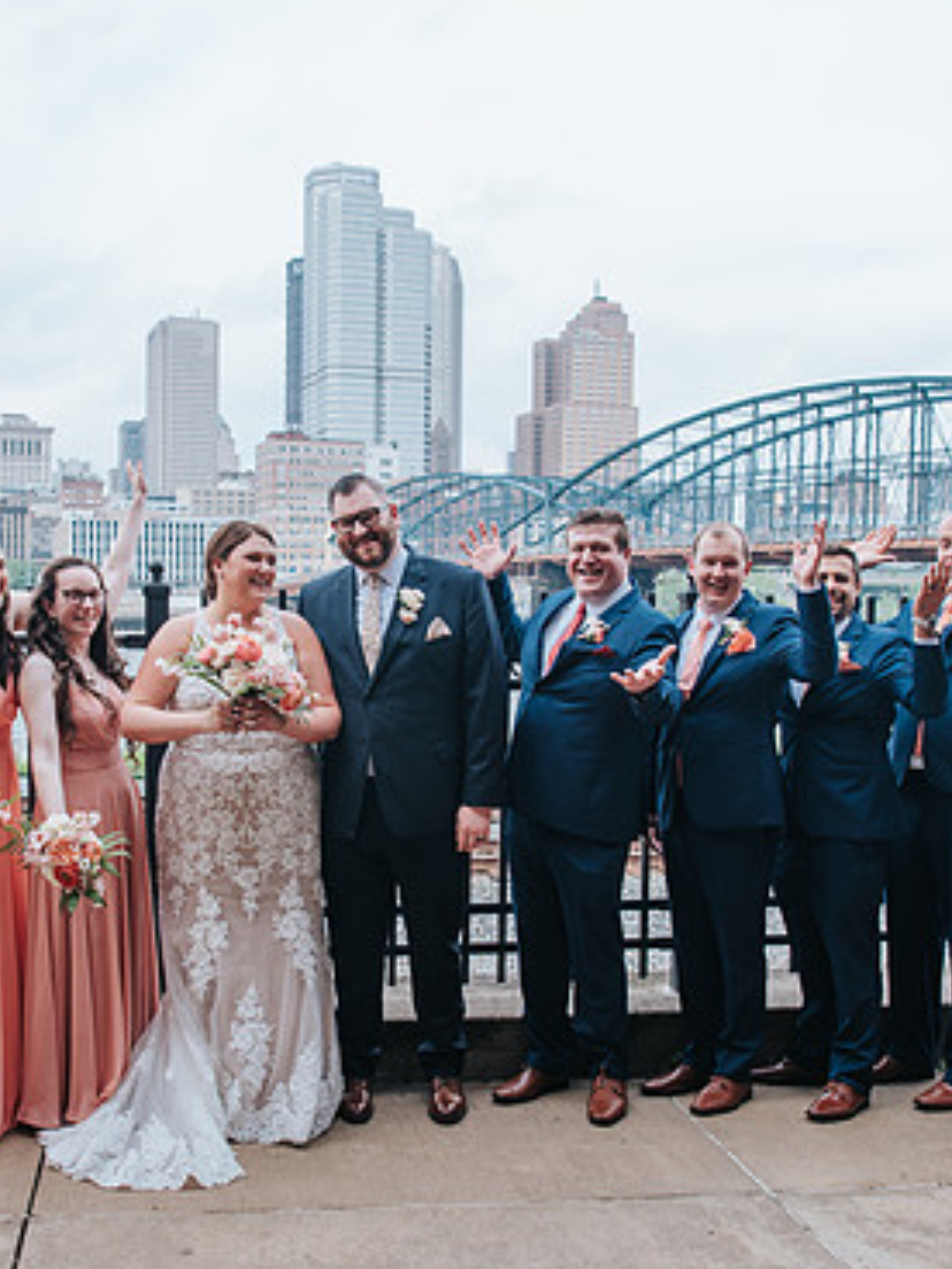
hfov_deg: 37.6
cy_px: 685
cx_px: 373
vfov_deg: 48.9
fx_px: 1393
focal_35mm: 38
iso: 125
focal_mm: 24
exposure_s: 1/320
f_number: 4
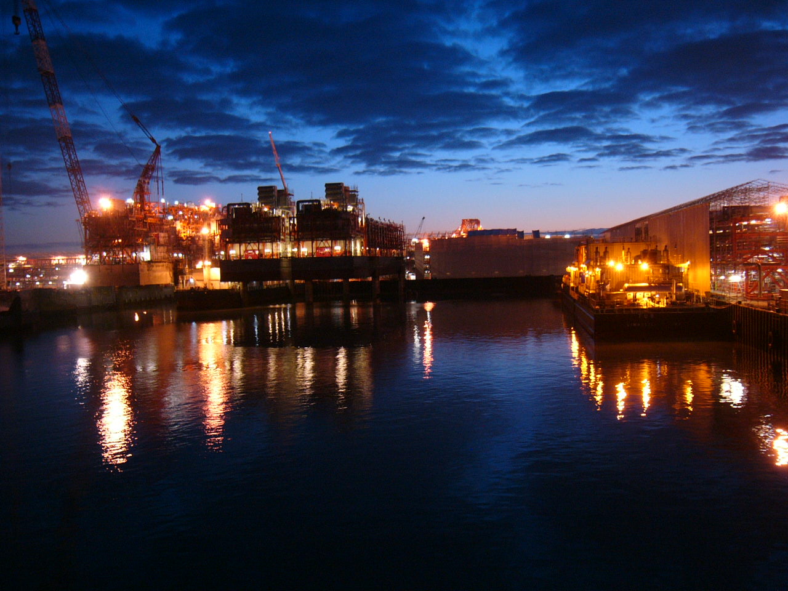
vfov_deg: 40.7
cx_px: 394
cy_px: 296
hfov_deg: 52.6
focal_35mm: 35
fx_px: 797
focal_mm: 5.8
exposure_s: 1/2.5
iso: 100
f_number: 2.8
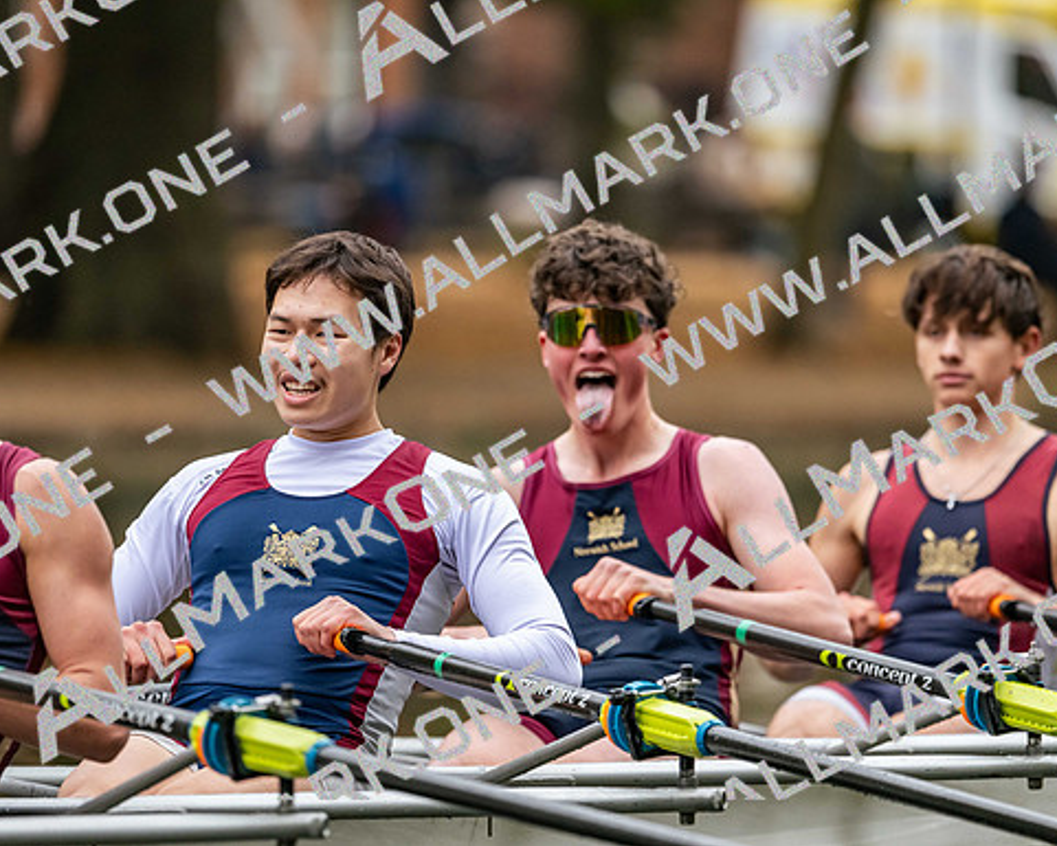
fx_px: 14174
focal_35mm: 453
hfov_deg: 4.3
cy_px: 423
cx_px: 479
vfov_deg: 3.4
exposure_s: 1/2500
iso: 2500
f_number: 4.5
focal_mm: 400
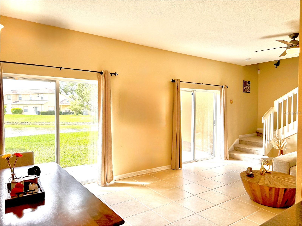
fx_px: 209
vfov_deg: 56.8
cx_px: 151
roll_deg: -0.5
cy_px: 113
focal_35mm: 24
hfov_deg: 71.6
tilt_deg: -1.7
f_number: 1.78
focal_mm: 6.76
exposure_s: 1/750
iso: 100
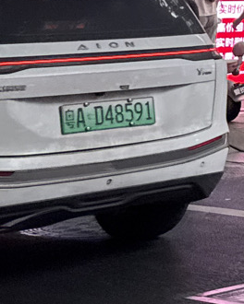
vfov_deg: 12.8
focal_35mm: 142
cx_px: 828
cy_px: -156
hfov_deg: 8.4
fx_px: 1282
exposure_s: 1/121
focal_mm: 6.76
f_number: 1.78
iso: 64
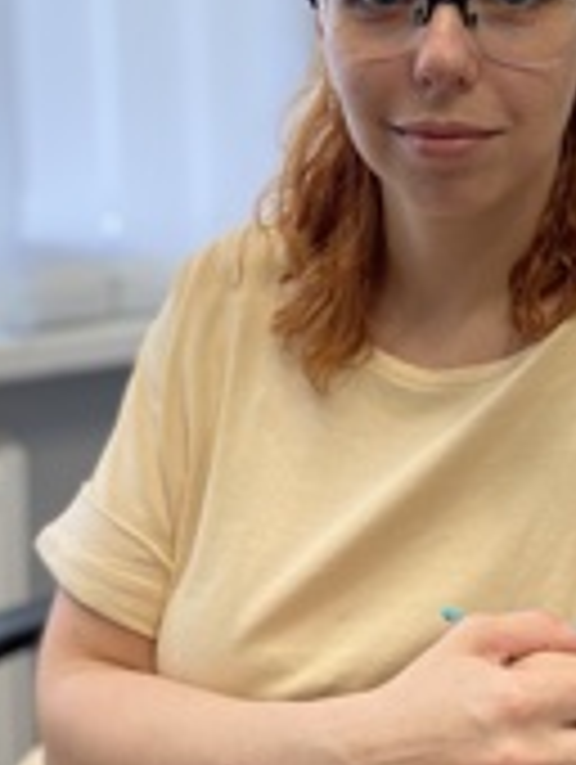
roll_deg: -0.1
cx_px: 468
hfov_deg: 23.7
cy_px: 176
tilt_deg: -6.1
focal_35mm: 61
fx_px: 1350
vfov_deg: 31.0
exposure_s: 1/121
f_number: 1.8
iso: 100
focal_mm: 4.25
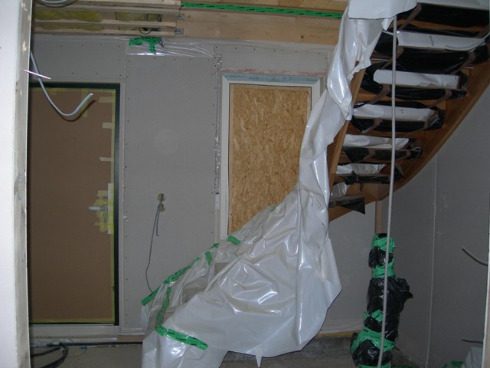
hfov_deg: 49.0
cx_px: 245
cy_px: 184
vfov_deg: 37.7
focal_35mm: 38
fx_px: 538
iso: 115
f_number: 2.8
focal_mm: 7.8
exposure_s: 1/60.1
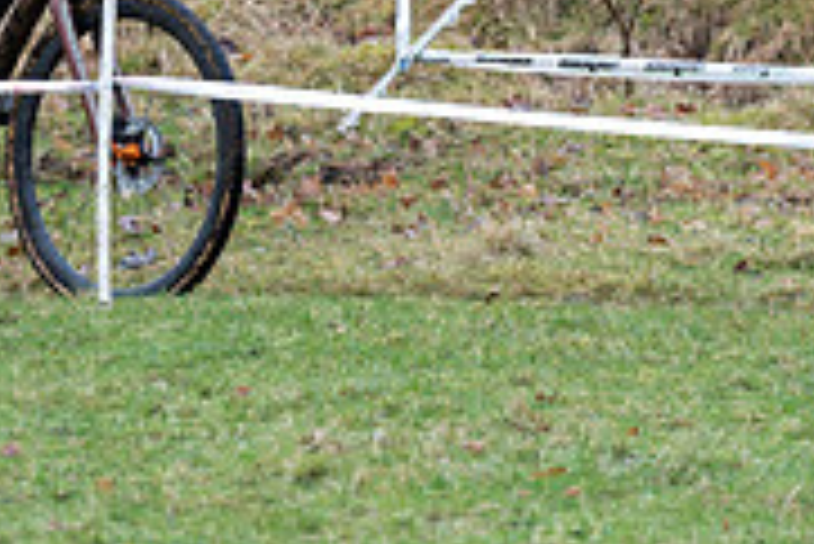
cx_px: 22
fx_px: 10997
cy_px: -321
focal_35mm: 486
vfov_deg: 2.8
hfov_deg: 4.2
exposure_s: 1/1000
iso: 800
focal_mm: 152
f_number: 3.2
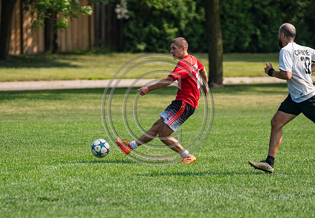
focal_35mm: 424
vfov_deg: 3.3
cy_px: 84
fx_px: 3753
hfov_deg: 4.8
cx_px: 126
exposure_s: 1/5000
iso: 400
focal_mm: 200
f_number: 2.8
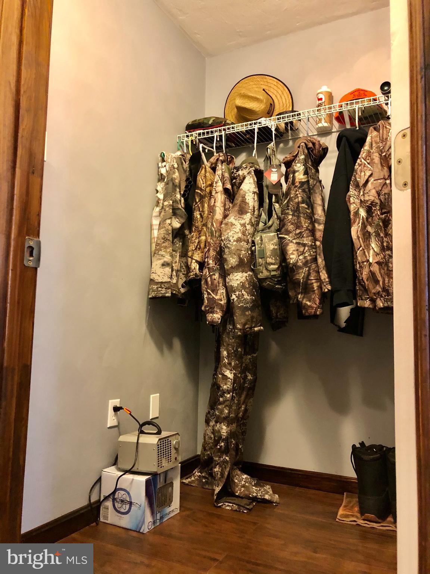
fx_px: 464
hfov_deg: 49.7
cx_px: 215
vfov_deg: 63.4
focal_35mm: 28
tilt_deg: +4.7
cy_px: 287
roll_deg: -2.2
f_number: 1.8
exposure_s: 1/5
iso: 100
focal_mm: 3.99
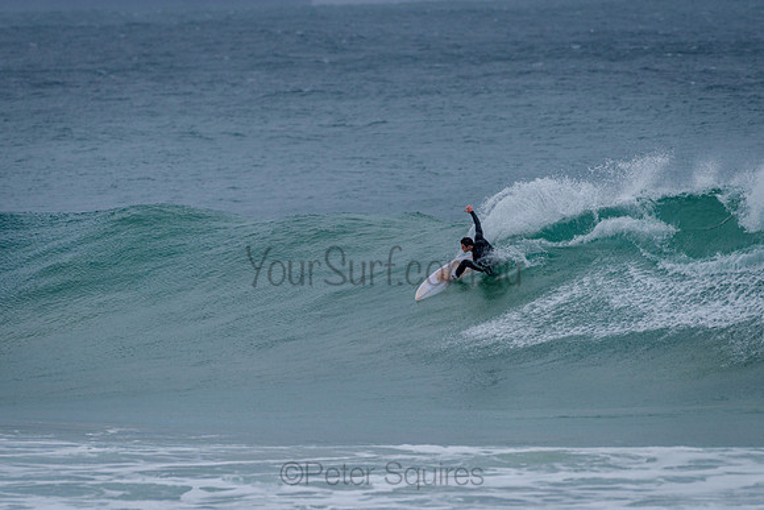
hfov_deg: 3.4
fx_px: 13001
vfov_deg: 2.2
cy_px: 255
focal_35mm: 613
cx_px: 382
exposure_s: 1/2000
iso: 450
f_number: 5.6
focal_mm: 500
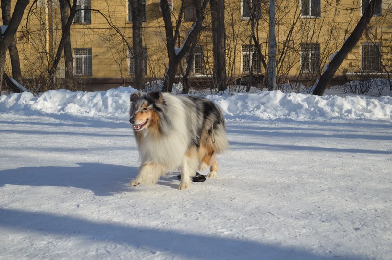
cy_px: 130
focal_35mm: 60
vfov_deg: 22.5
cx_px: 196
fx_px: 652
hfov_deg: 33.5
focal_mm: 40
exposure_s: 1/640
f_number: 5.3
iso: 100
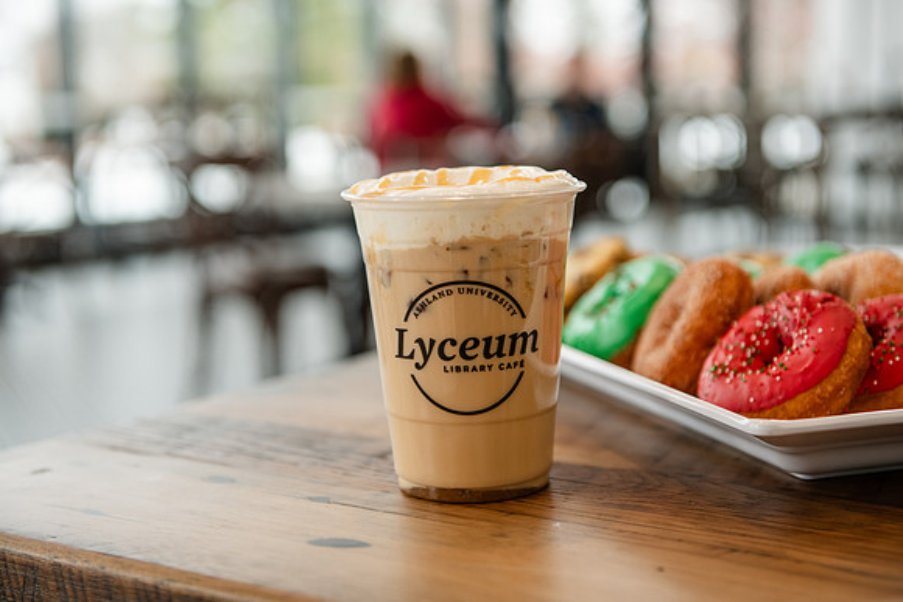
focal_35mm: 58
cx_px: 452
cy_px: 301
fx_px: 1455
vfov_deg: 23.4
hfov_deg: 34.5
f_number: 3.5
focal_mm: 58
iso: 400
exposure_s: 1/200
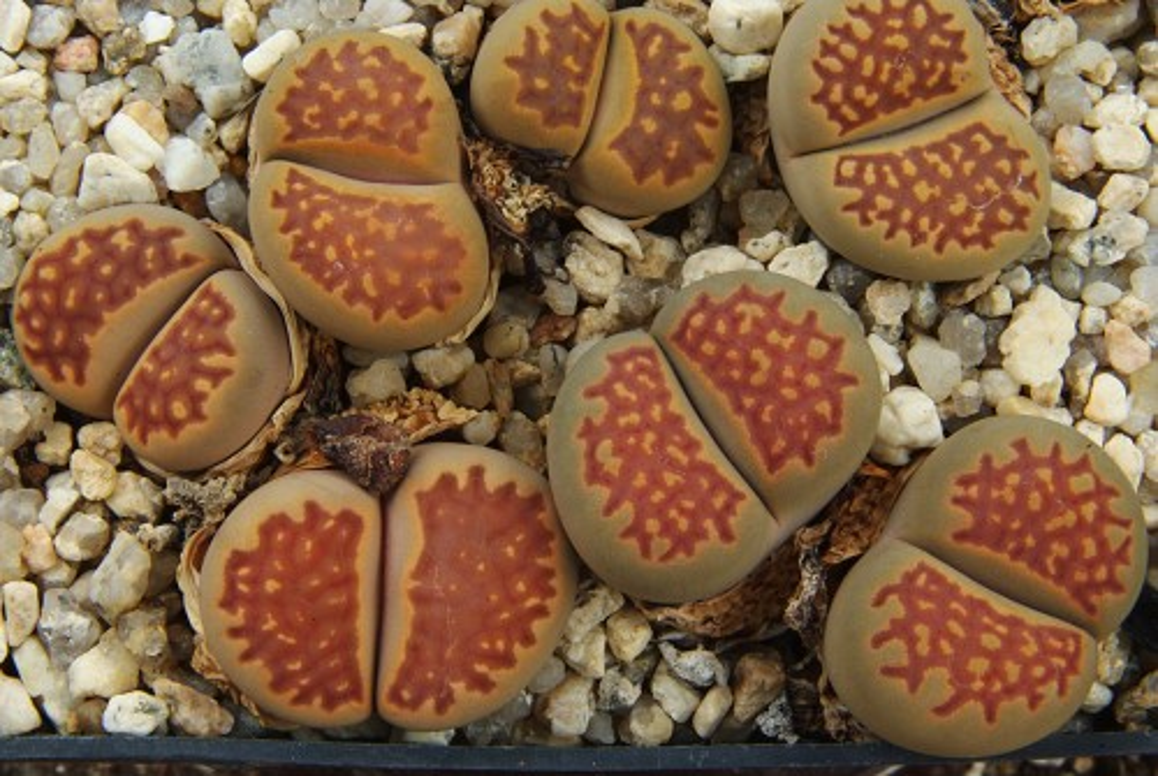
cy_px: 388
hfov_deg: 19.4
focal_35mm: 105
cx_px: 579
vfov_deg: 13.1
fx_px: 3382
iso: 100
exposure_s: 1.5
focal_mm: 70
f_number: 38
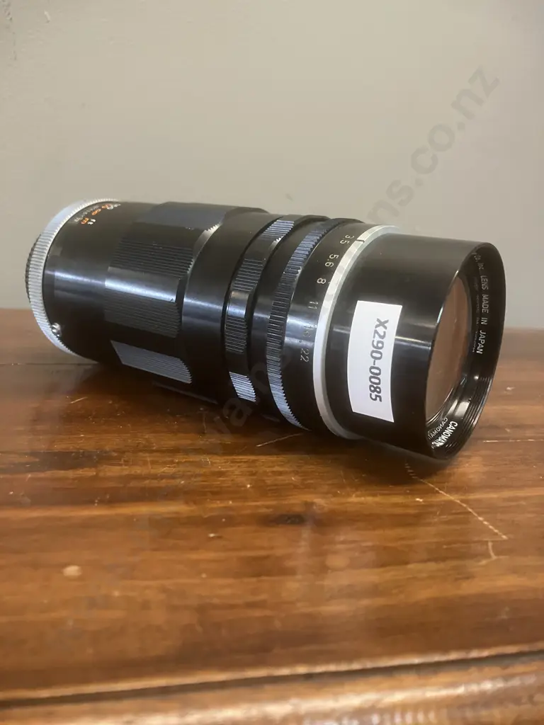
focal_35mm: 28
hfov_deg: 49.7
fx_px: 587
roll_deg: -3.2
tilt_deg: -12.9
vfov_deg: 63.4
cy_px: 362
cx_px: 272
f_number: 1.8
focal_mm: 3.99
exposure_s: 1/33
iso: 320
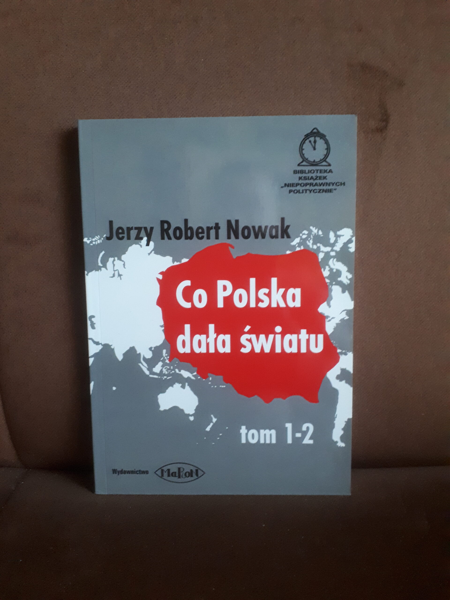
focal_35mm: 27
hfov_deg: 51.4
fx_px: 468
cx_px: 225
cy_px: 300
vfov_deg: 65.3
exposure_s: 1/15
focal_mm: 3.6
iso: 640
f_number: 1.9
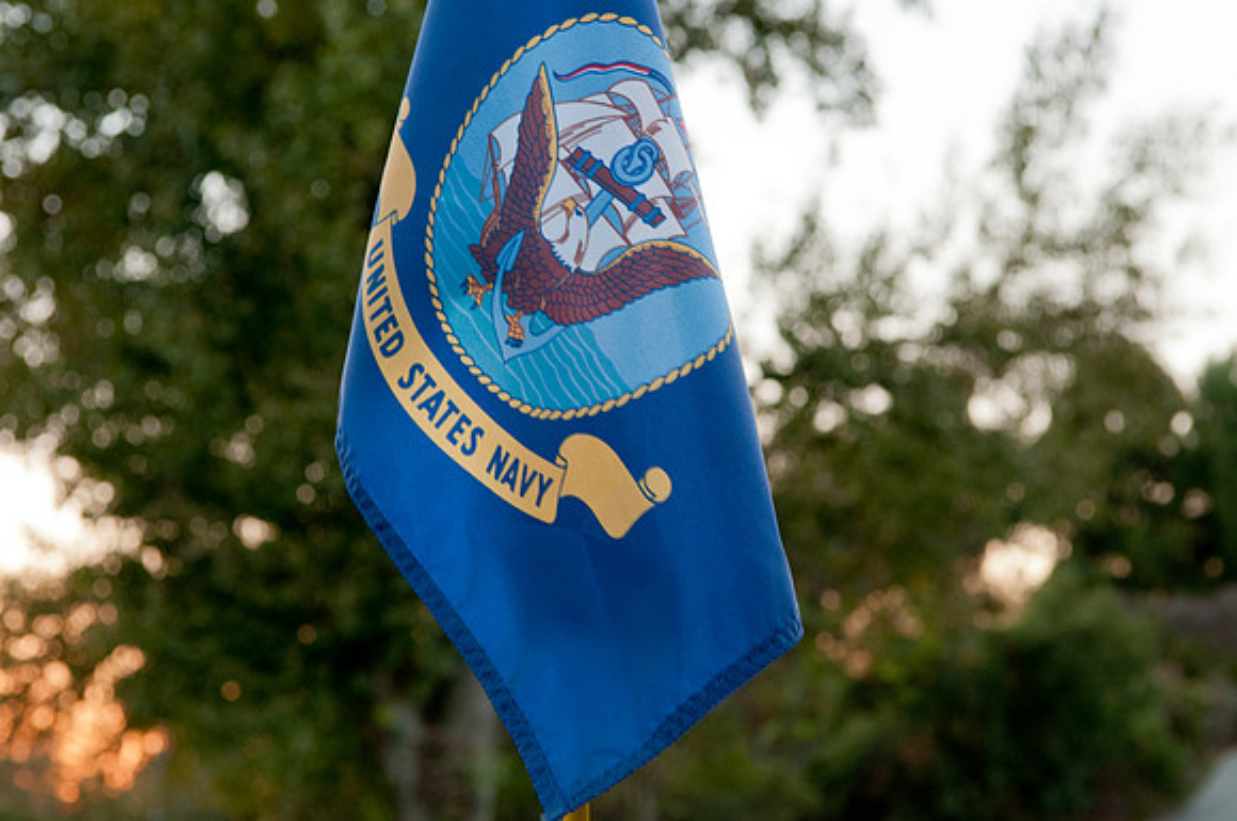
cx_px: 618
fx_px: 2831
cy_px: 410
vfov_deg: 16.5
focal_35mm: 82
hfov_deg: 24.6
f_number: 6.3
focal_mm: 55
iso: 640
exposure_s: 1/80
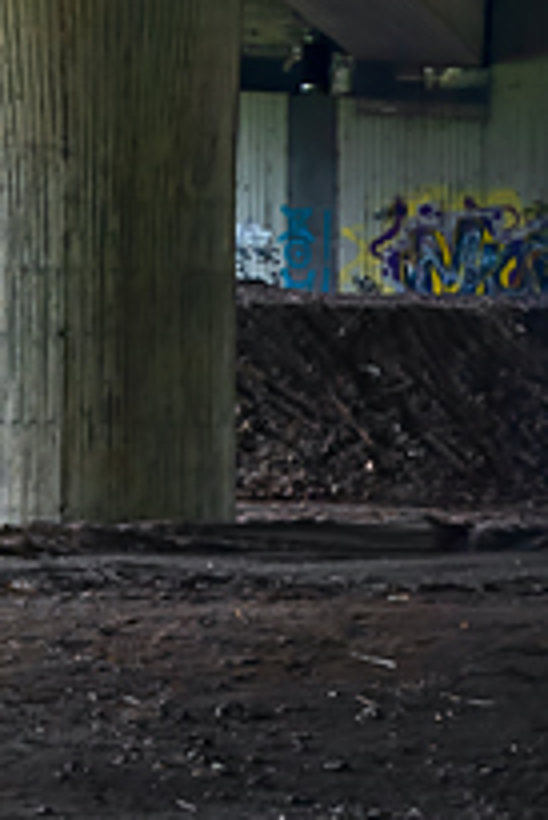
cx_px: 758
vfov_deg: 9.2
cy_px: 572
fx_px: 5075
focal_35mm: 223
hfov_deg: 6.1
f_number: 8
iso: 200
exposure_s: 1/45
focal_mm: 30.5
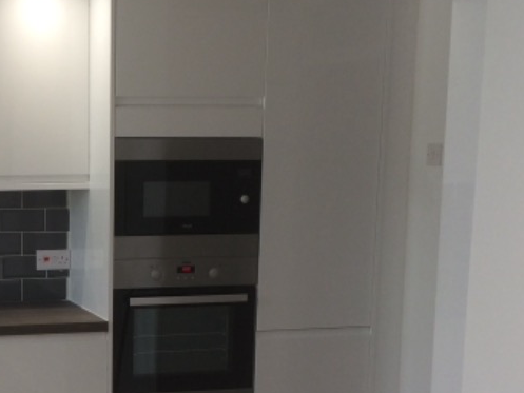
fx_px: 1060
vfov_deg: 20.8
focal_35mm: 70
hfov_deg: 26.6
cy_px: 309
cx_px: 31
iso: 50
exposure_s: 1/50
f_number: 2.2
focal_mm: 4.15
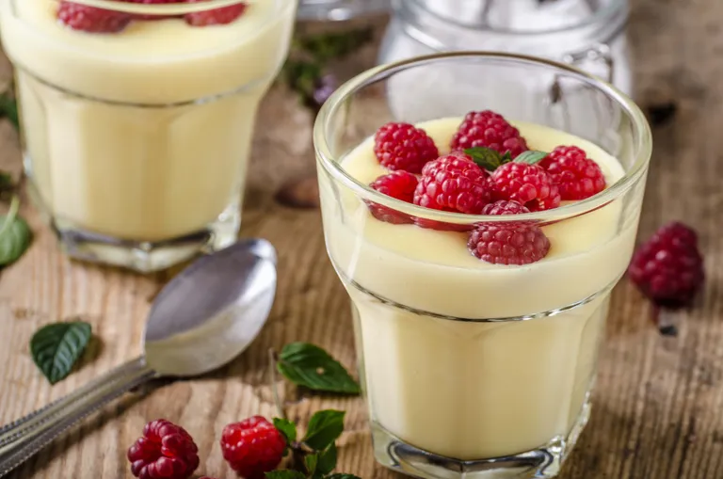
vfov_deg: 6.3
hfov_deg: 9.5
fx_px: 4360
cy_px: 240
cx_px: 362
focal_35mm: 218
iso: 100
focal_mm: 145
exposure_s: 1/250
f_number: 9
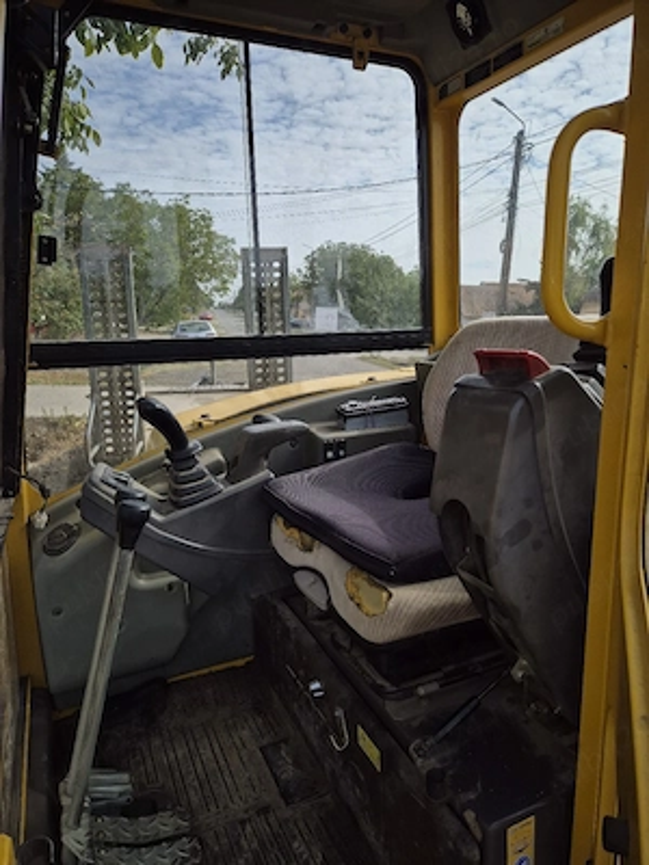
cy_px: 432
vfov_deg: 73.9
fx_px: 575
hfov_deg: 58.9
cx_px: 324
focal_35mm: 23
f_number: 1.8
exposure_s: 1/1667
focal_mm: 5.4
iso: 25
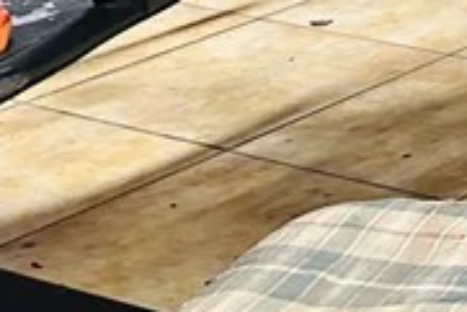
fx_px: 1986
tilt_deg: -1.7
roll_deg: -0.7
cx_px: 1269
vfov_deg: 8.0
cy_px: -529
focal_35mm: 153
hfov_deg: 10.6
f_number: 1.5
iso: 250
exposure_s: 1/60
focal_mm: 5.7
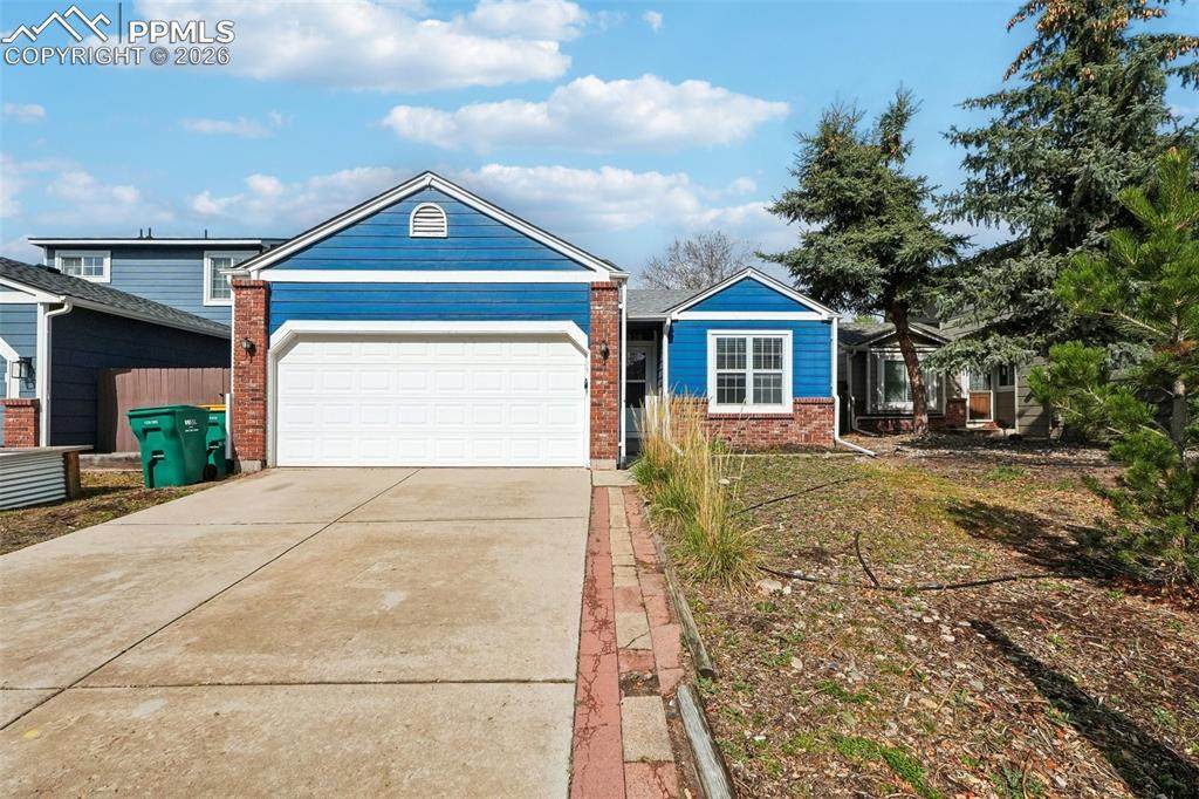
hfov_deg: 100.4
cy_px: 400
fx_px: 499
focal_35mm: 15
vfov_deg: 77.3
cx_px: 600
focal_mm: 10
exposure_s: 1/2000
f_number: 10
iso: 640
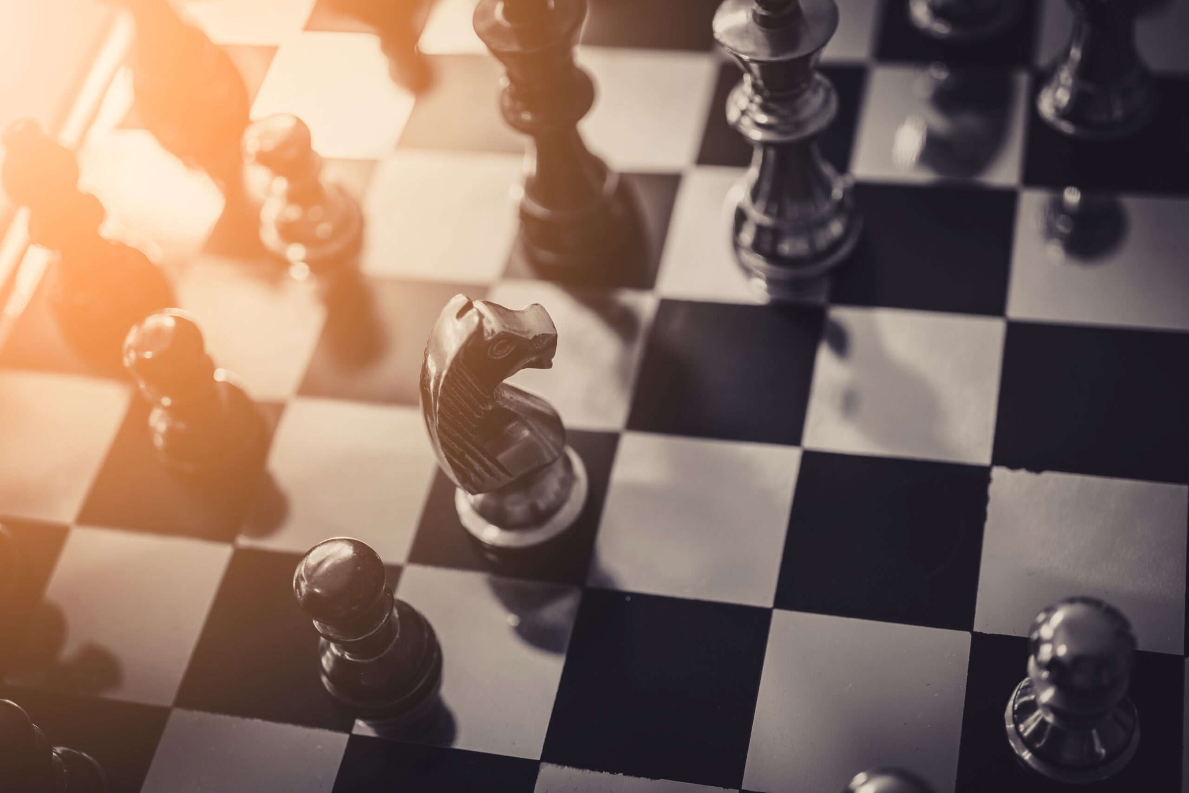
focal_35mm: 50
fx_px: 1652
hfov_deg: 39.6
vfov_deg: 27.0
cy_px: 396
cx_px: 594
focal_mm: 50
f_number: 2.8
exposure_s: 1/100
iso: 320
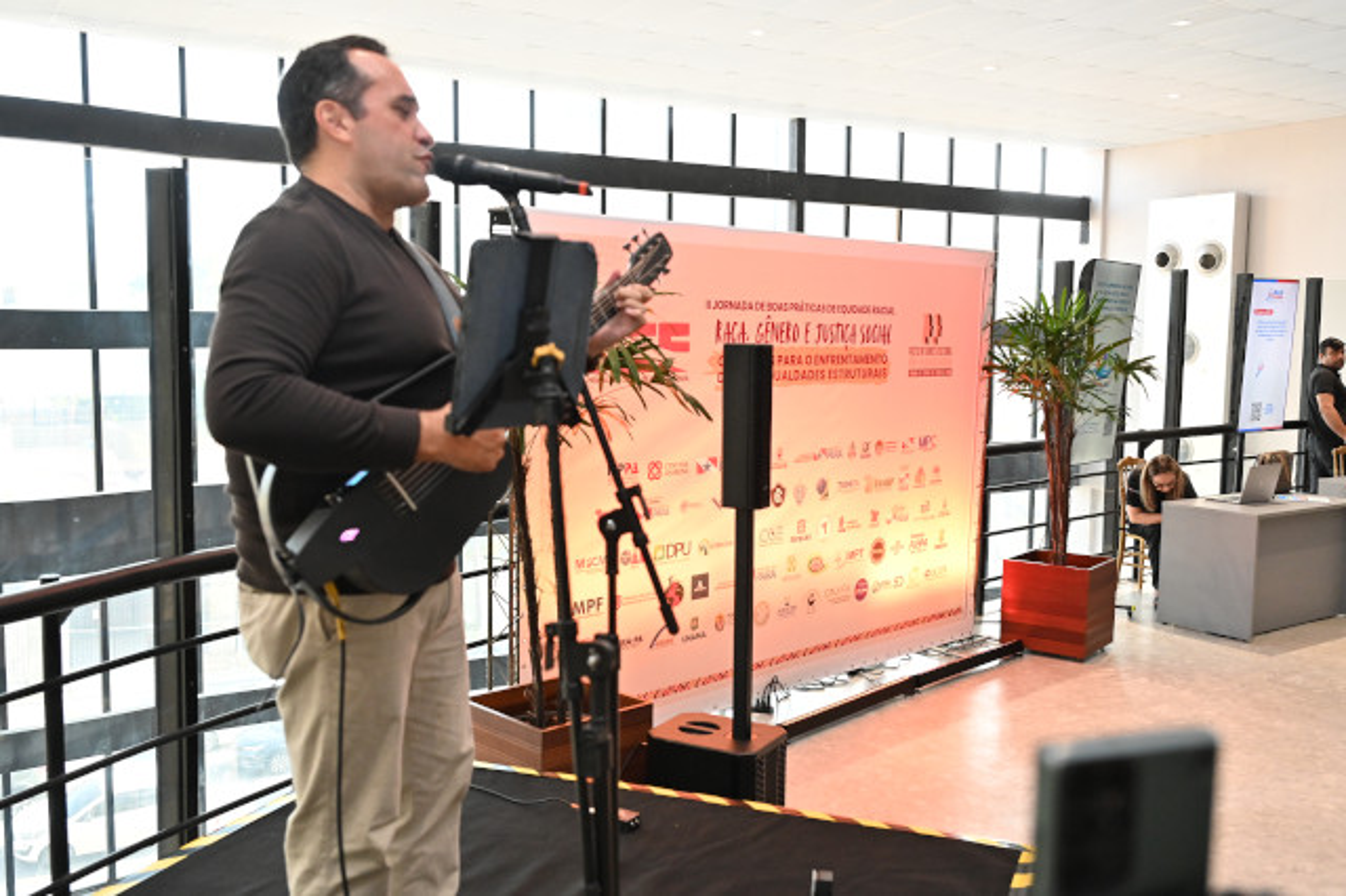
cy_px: 448
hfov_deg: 57.2
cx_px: 673
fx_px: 1233
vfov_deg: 39.9
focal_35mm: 33
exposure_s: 1/200
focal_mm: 33
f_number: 4
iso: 4000
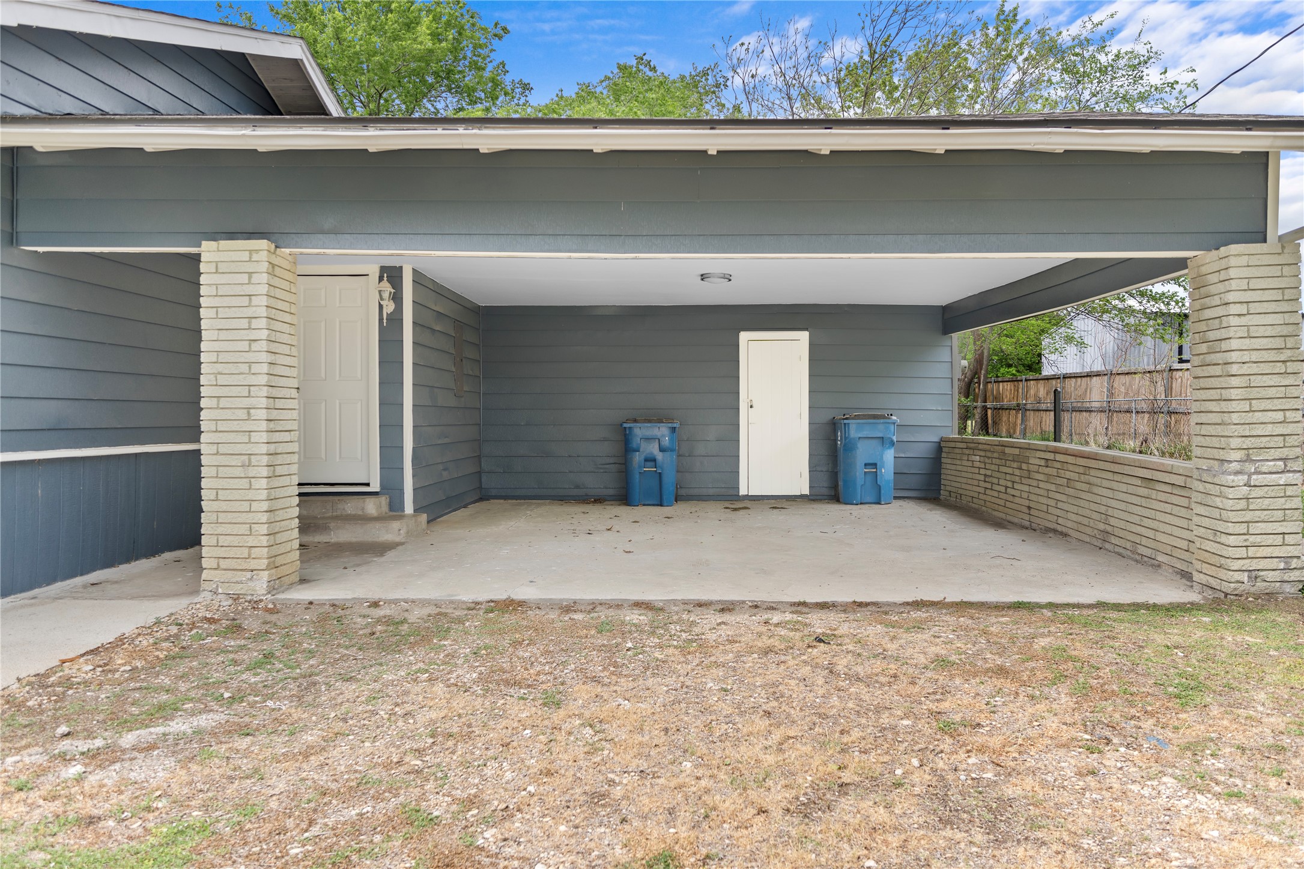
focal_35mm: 24
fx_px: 853
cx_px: 652
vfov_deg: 54.0
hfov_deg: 74.8
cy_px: 434
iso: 100
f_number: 2.8
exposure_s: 1/250
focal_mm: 15.7
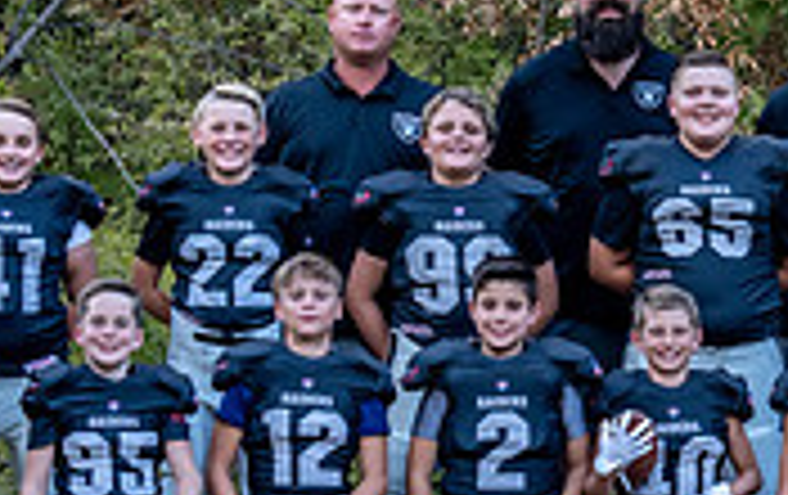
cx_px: 776
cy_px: 305
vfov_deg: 5.4
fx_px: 5227
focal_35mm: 243
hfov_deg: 8.6
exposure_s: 1/320
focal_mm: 70
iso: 1000
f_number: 4.5
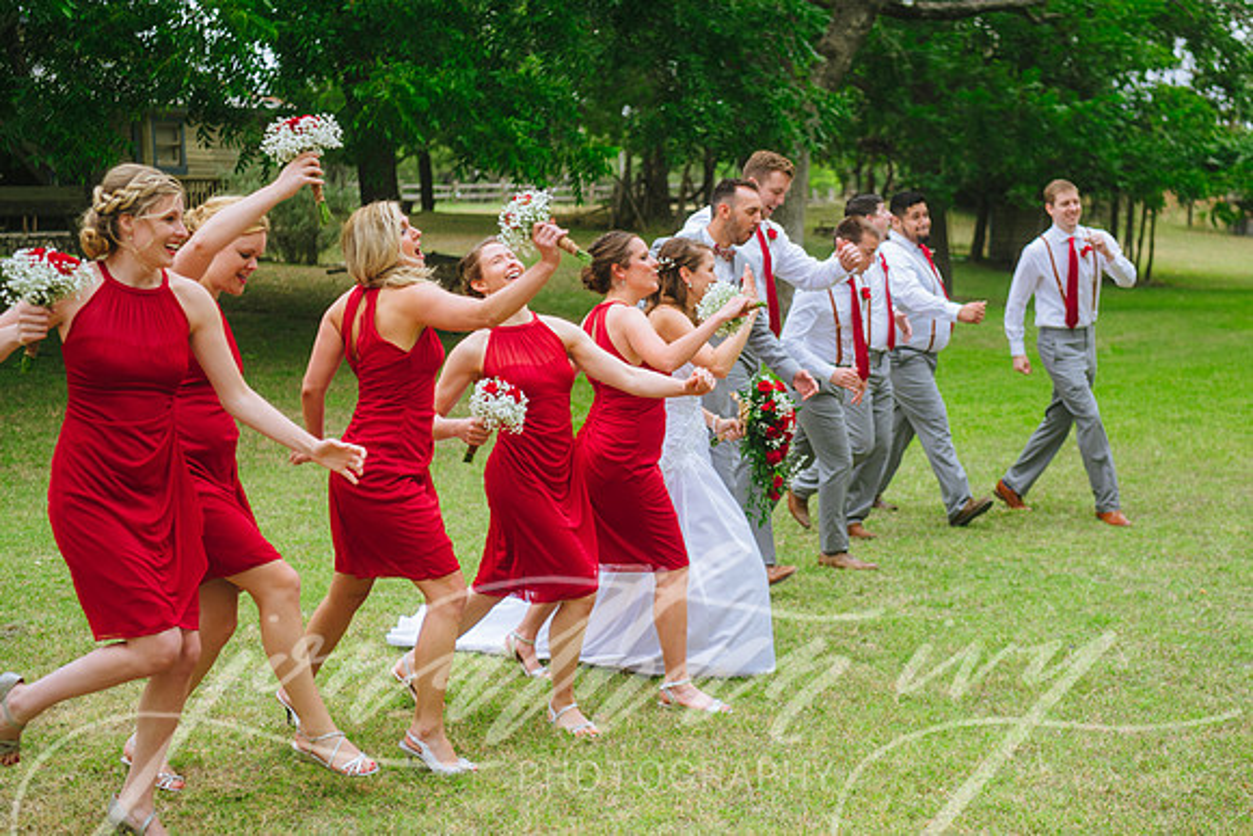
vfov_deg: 23.7
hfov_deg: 34.8
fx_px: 1995
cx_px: 713
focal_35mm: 57
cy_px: 380
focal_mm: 50
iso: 100
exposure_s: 1/320
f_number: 2.8
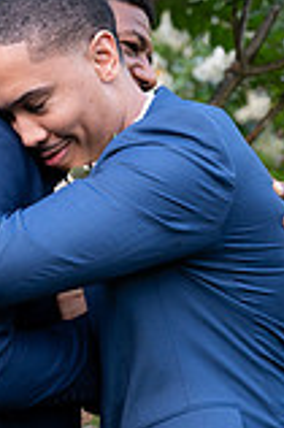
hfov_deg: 6.8
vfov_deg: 10.3
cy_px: 344
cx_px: 66
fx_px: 2372
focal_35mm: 200
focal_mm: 70
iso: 640
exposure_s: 1/250
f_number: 4
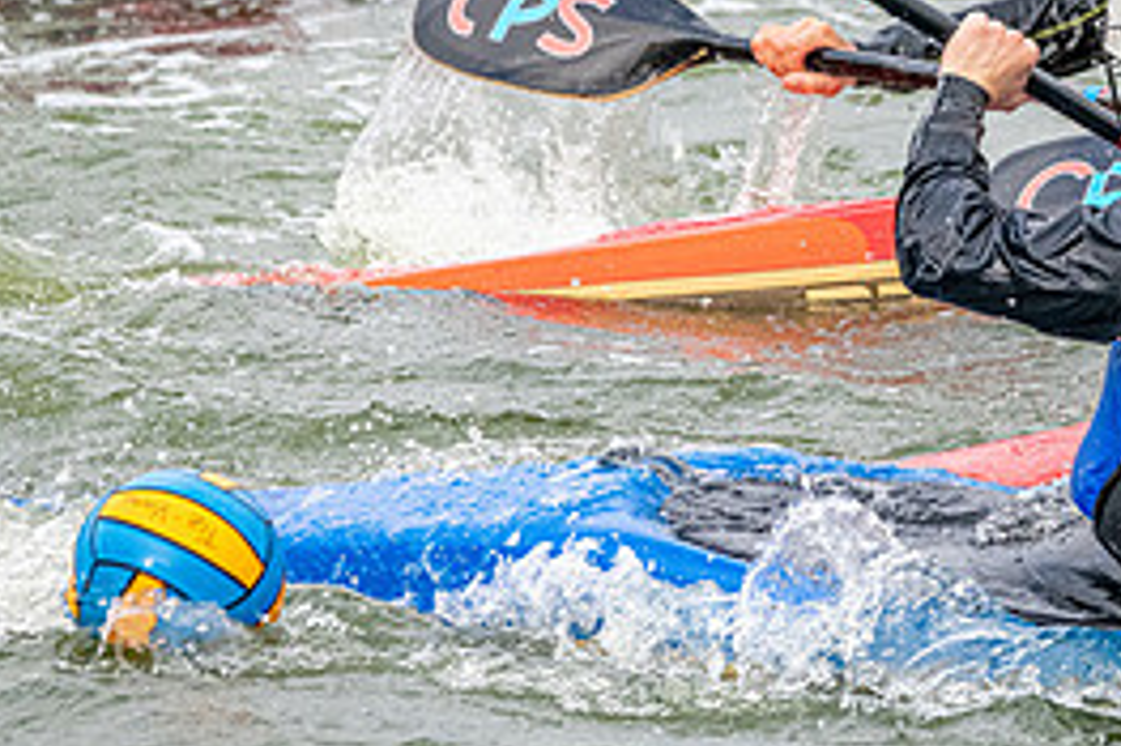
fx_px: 20631
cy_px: 190
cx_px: 1151
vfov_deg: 2.1
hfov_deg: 3.1
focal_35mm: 663
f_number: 7.1
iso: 3200
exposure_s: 1/2000
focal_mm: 300
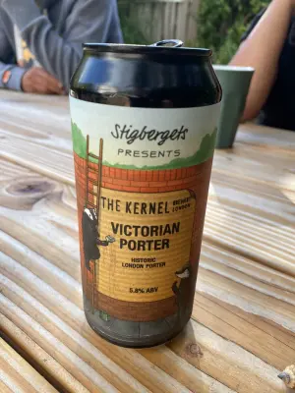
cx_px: 148
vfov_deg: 67.3
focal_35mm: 26
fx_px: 295
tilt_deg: -24.5
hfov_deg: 53.1
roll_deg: -2.3
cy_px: 196
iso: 32
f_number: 1.8
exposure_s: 1/266
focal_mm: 4.25
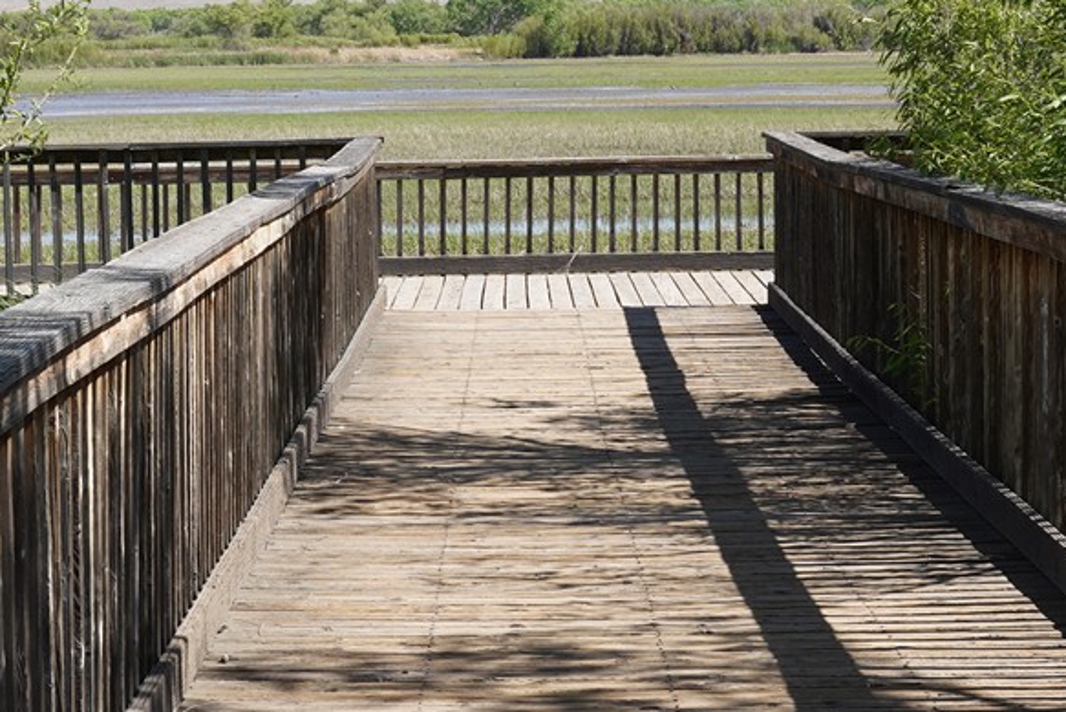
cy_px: 318
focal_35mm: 127
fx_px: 3761
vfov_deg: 10.8
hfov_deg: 16.1
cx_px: 521
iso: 100
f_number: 11
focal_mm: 37
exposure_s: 1/100
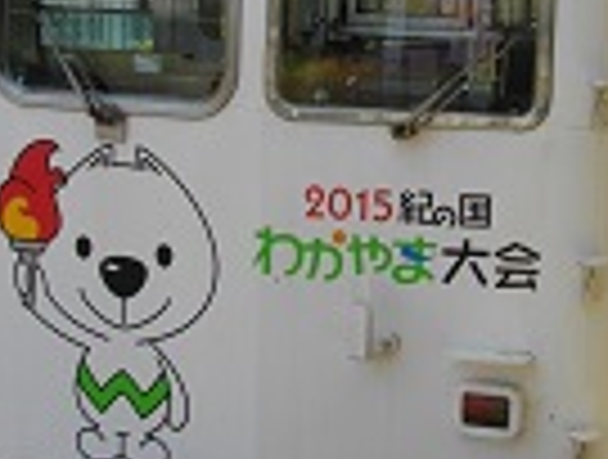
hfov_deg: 21.2
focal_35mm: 92
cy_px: 122
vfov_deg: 16.1
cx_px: 417
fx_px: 1620
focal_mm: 5.7
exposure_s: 1/250
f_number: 5.5
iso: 100
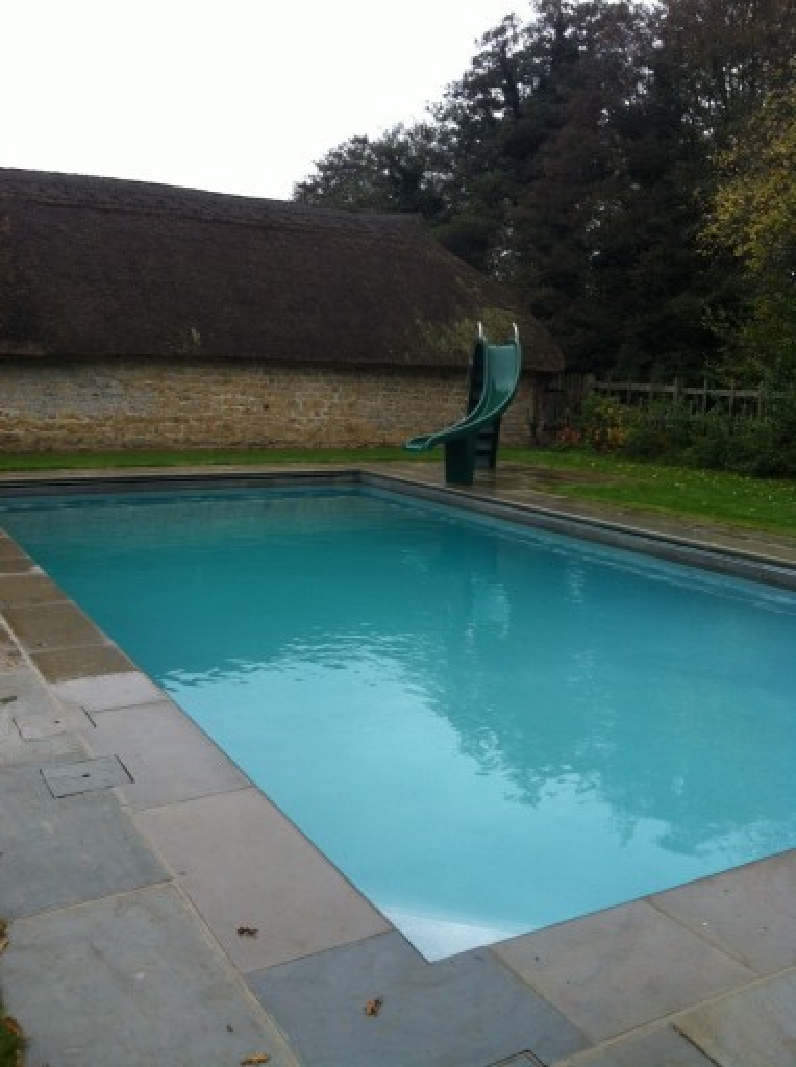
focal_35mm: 35
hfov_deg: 40.6
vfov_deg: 52.7
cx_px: 398
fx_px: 1077
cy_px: 534
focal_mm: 3.85
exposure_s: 1/214
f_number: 2.8
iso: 80
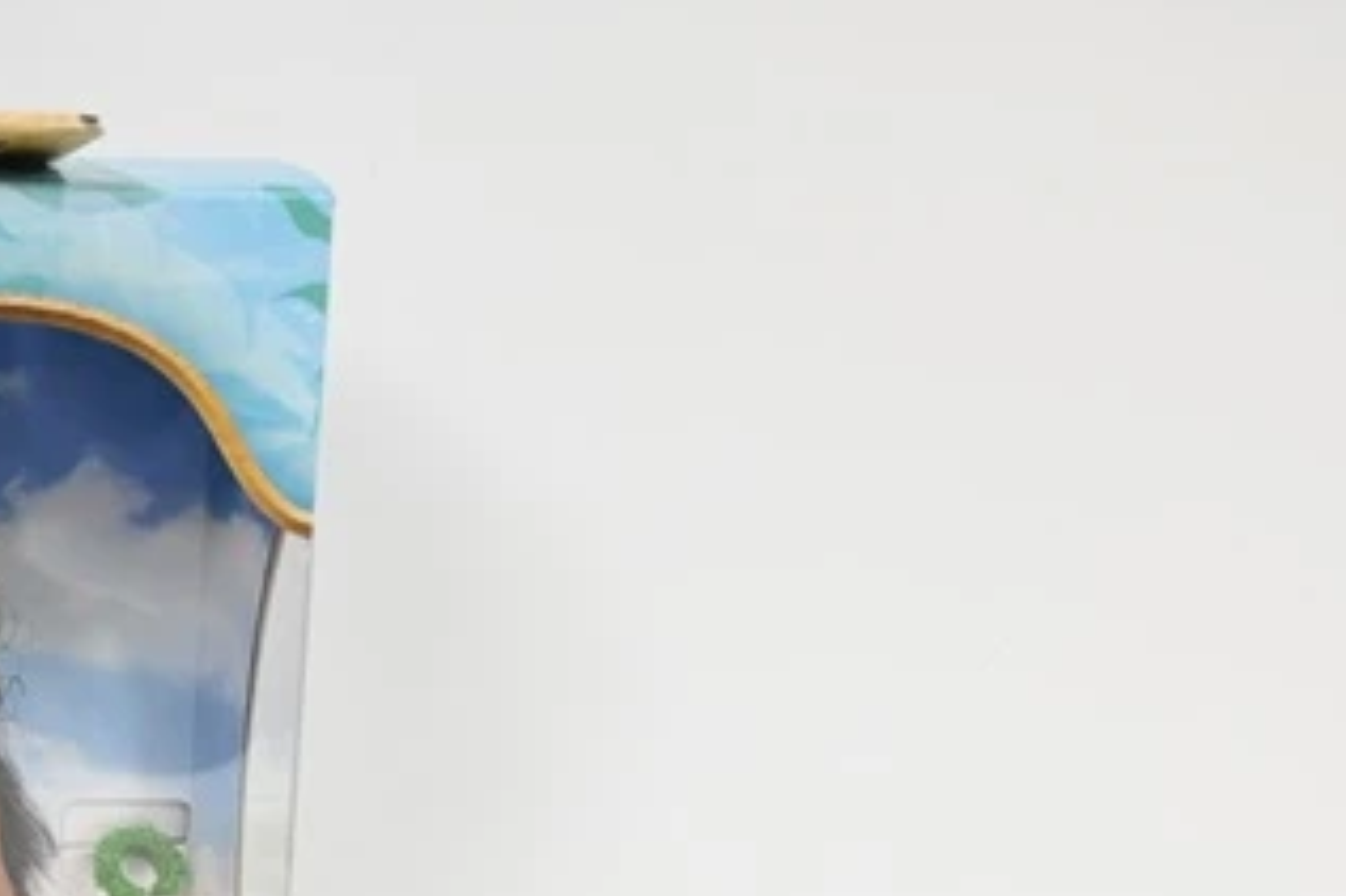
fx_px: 2866
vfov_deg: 17.2
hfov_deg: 24.8
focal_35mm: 77
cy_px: 977
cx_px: -93
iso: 400
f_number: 4
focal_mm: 22.5
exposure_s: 1/160
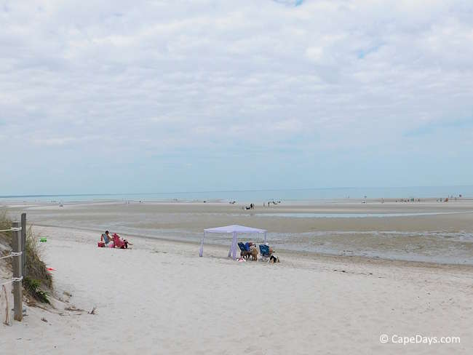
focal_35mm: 30
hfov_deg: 59.9
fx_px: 410
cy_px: 178
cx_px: 236
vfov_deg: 46.8
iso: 125
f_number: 6.4
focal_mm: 5.3
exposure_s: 1/500
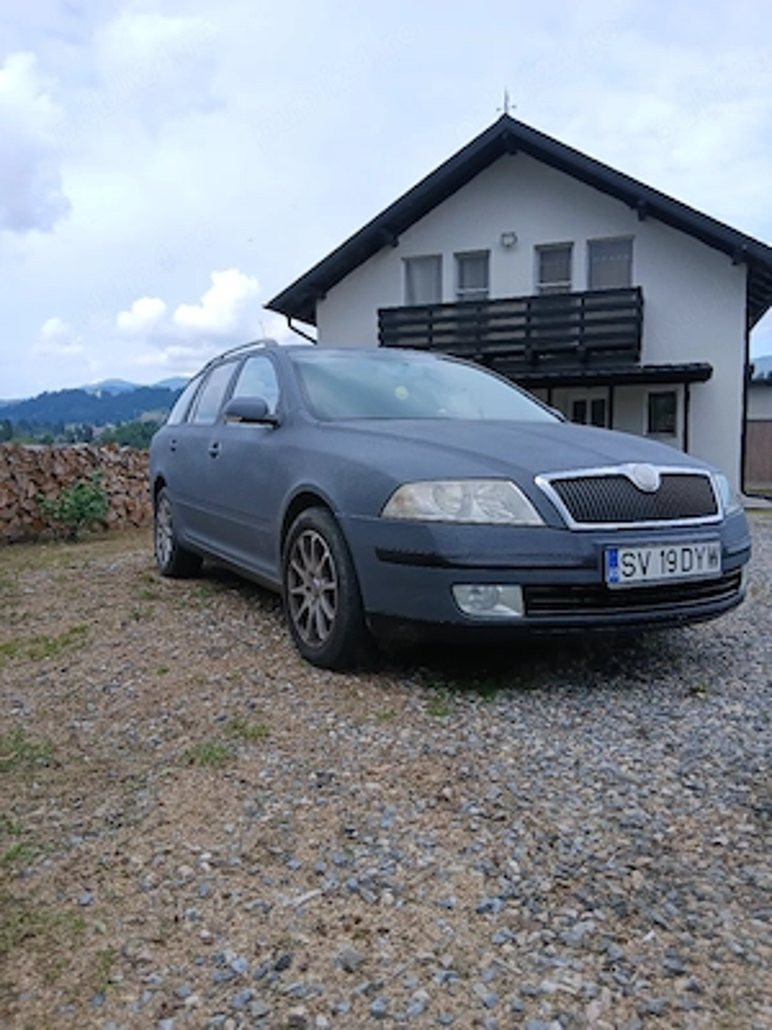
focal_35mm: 26
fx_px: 773
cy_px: 515
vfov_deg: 67.3
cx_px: 386
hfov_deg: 53.1
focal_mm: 3.98
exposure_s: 1/263
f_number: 1.8
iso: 20
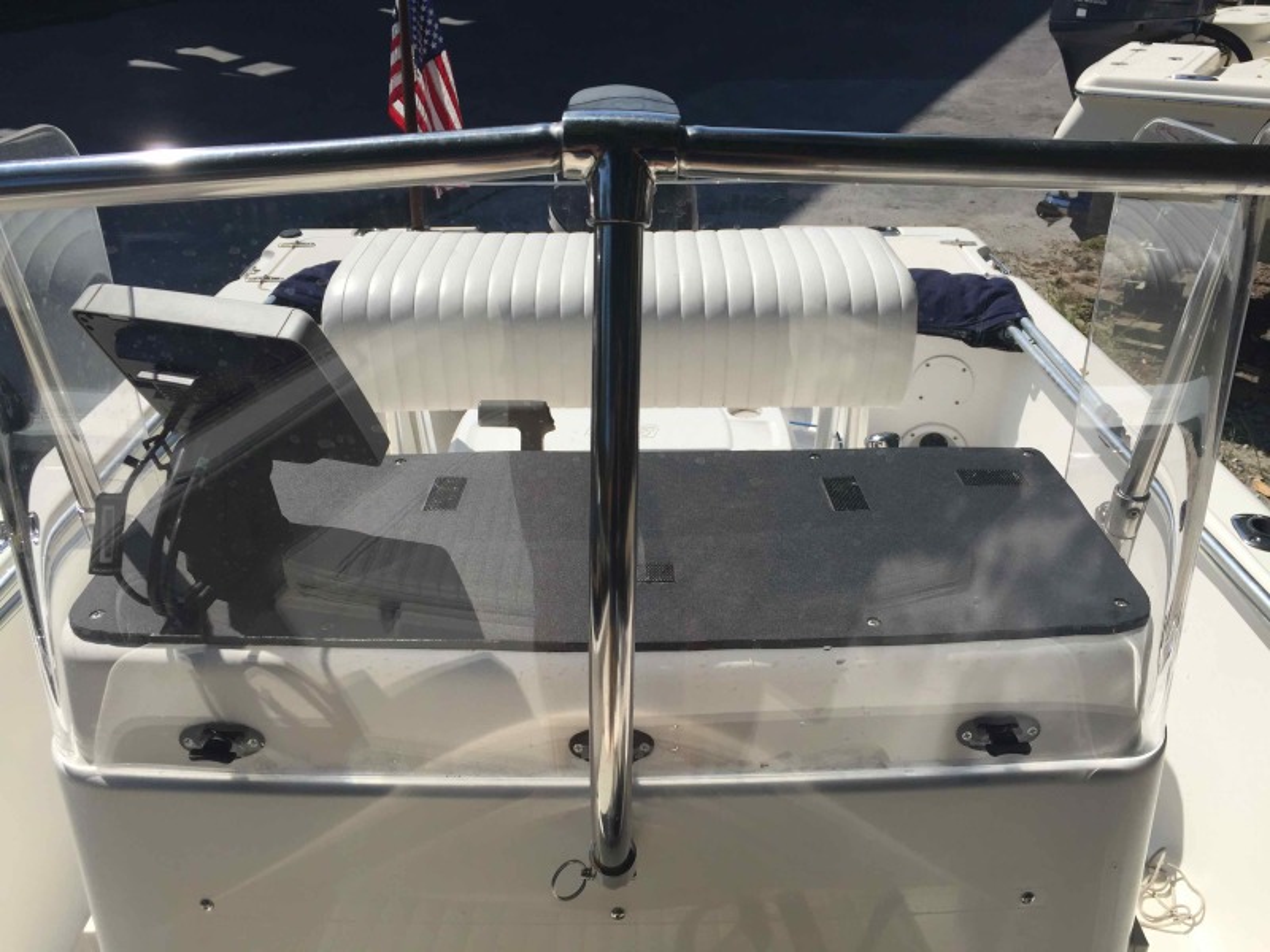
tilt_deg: -32.4
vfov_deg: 48.2
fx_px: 1064
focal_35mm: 29
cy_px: 476
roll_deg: +0.1
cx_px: 635
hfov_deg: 61.7
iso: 32
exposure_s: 1/3597
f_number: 2.2
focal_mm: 4.15
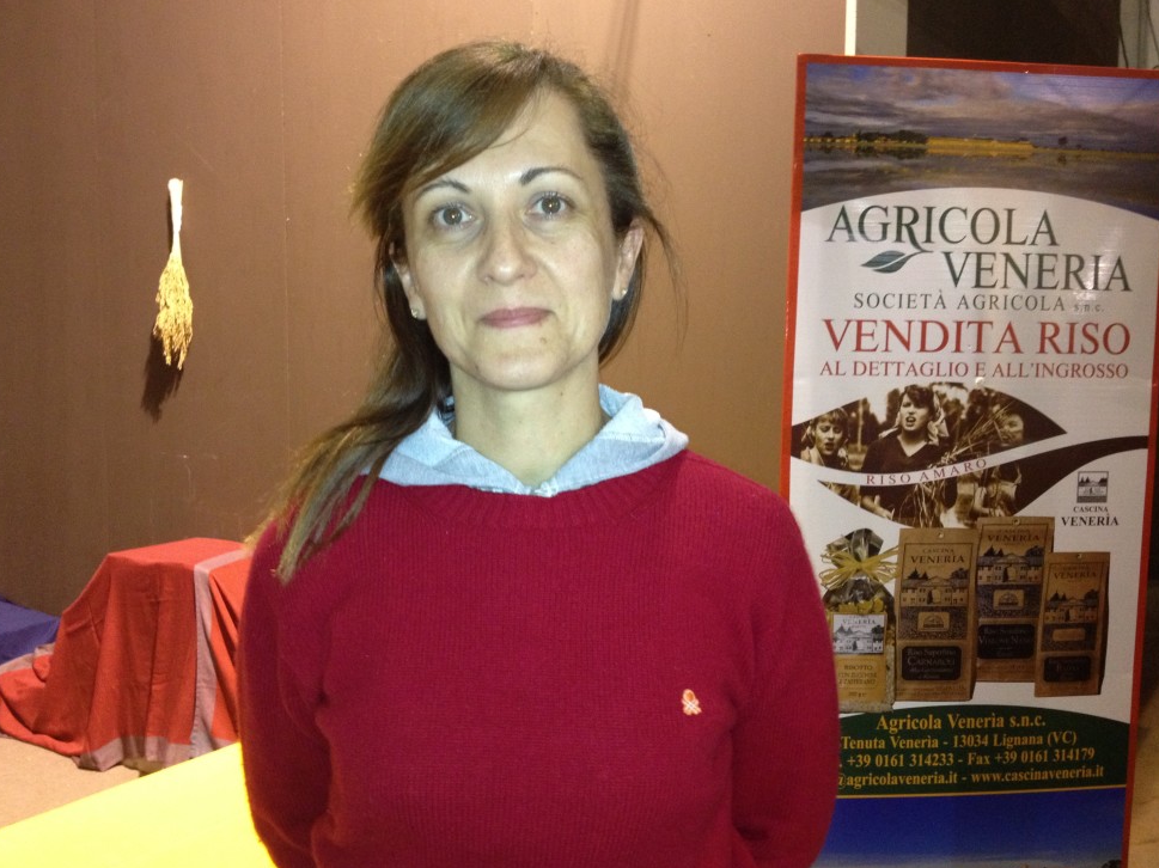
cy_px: 421
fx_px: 1238
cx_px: 580
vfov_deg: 38.6
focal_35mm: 37
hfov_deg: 50.2
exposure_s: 1/20
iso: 320
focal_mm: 4.28
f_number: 2.4
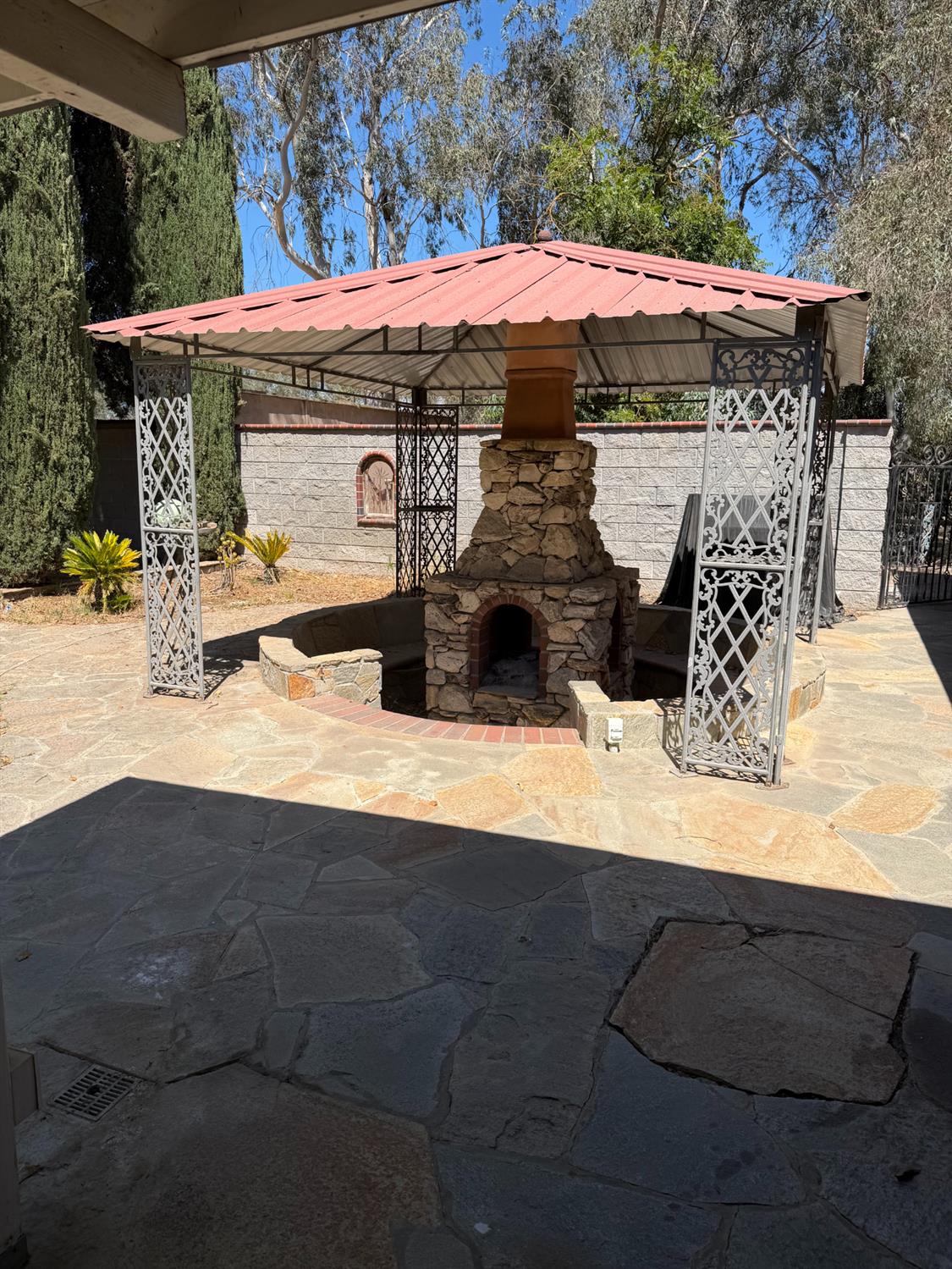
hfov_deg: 56.8
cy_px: 634
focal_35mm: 24
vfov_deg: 71.6
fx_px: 880
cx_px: 476
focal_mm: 6.76
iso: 80
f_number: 1.78
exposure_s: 1/3759
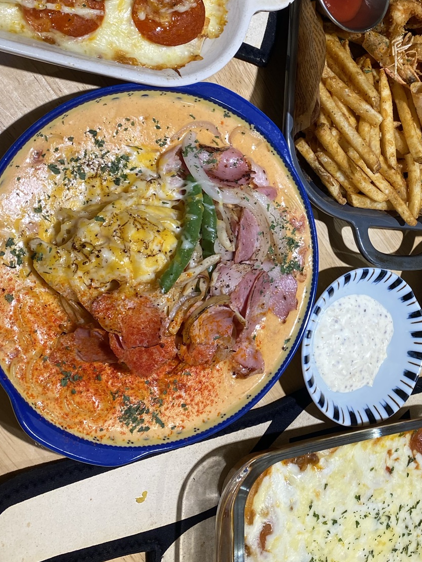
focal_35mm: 48
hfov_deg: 29.4
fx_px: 780
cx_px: 353
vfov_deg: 39.5
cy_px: 220
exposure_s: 1/120
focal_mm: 4.25
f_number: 1.8
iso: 64
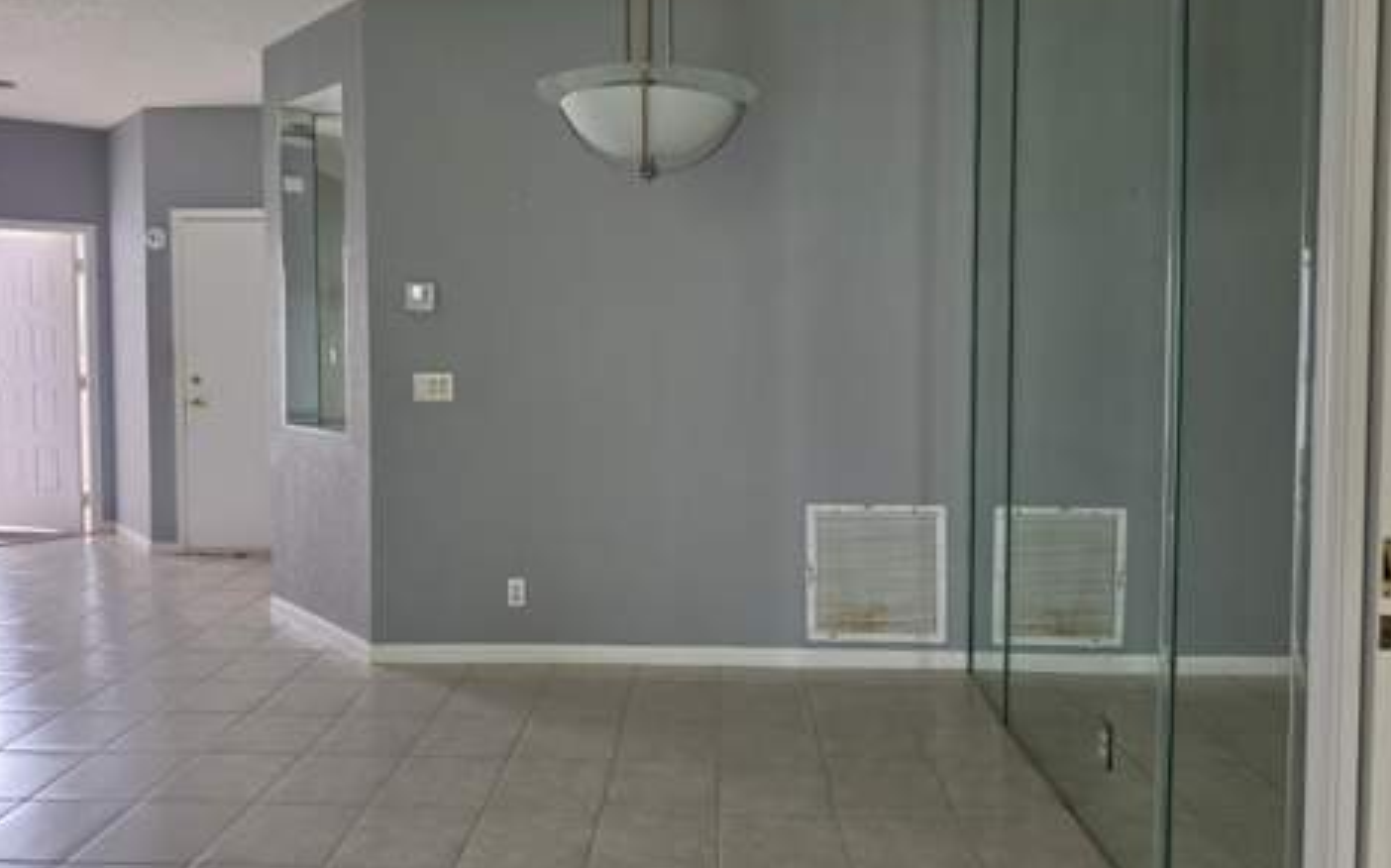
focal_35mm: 25
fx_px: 947
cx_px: 698
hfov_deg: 72.6
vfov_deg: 49.0
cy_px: 364
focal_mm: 6.5
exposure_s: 1/120
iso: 160
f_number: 1.4
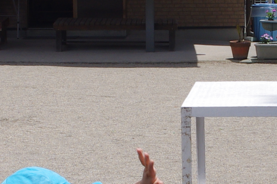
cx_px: 196
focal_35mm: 153
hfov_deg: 13.4
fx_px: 1176
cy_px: 93
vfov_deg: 8.9
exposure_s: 1/250
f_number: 11
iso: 200
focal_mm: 18
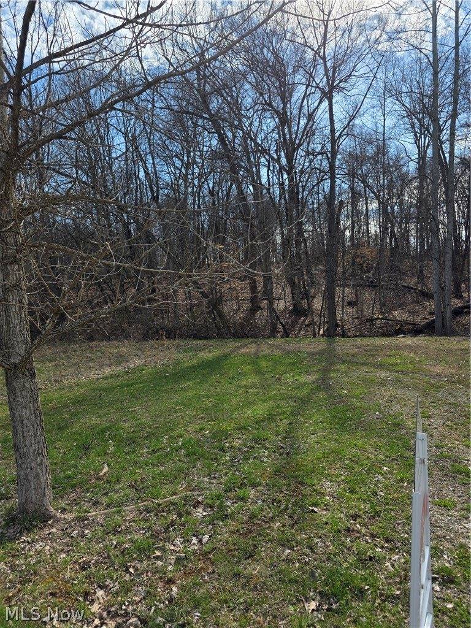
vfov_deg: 73.9
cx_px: 236
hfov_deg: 58.9
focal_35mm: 23
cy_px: 314
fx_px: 417
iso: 80
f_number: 1.7
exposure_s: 1/4057
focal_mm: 6.3
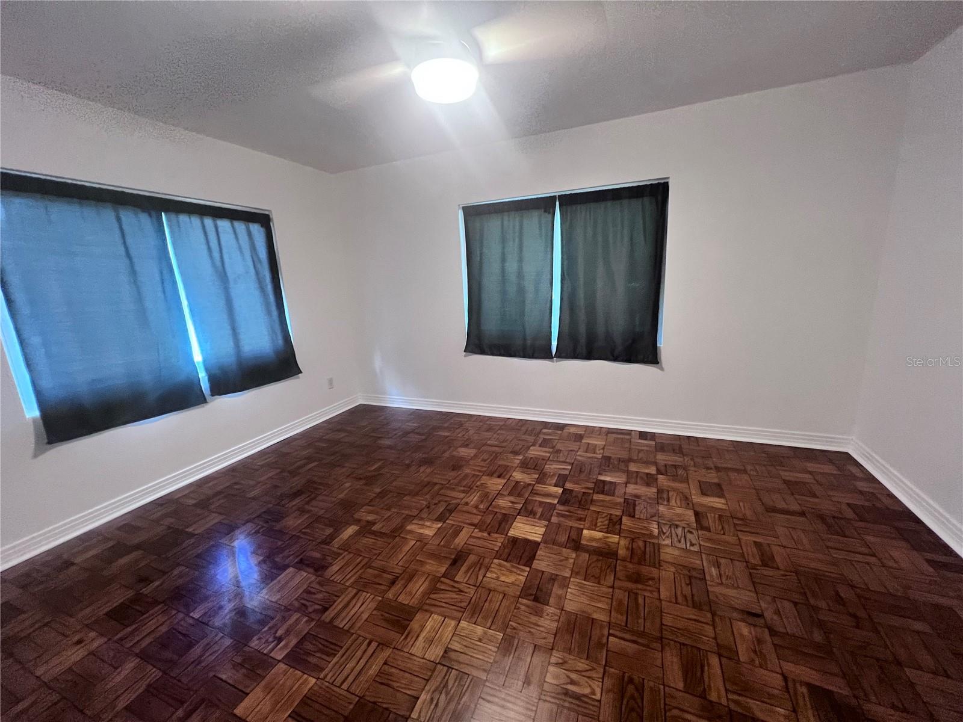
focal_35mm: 13
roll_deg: +3.4
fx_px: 362
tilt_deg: -13.3
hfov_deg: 106.2
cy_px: 361
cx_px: 482
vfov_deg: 89.9
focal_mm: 1.57
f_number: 1.8
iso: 400
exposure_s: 1/41
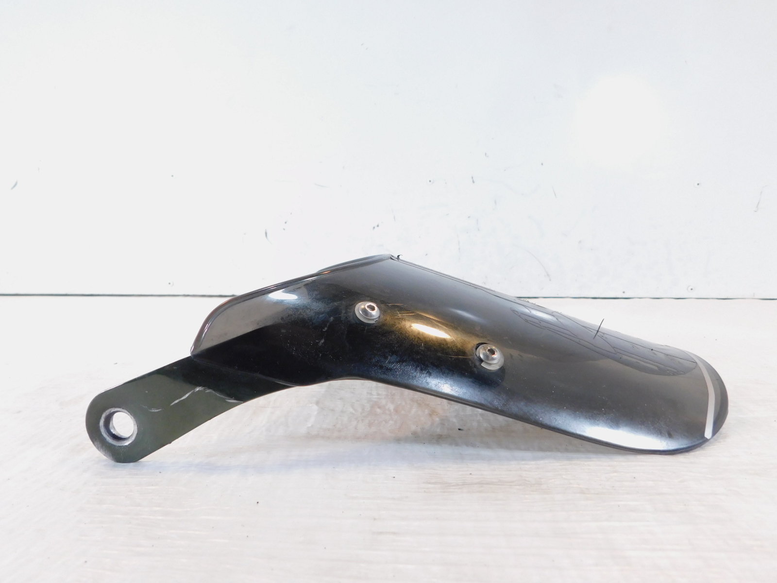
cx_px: 388
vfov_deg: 58.9
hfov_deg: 73.9
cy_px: 292
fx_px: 516
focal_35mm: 23
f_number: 3
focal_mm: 4
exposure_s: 1/30
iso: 200
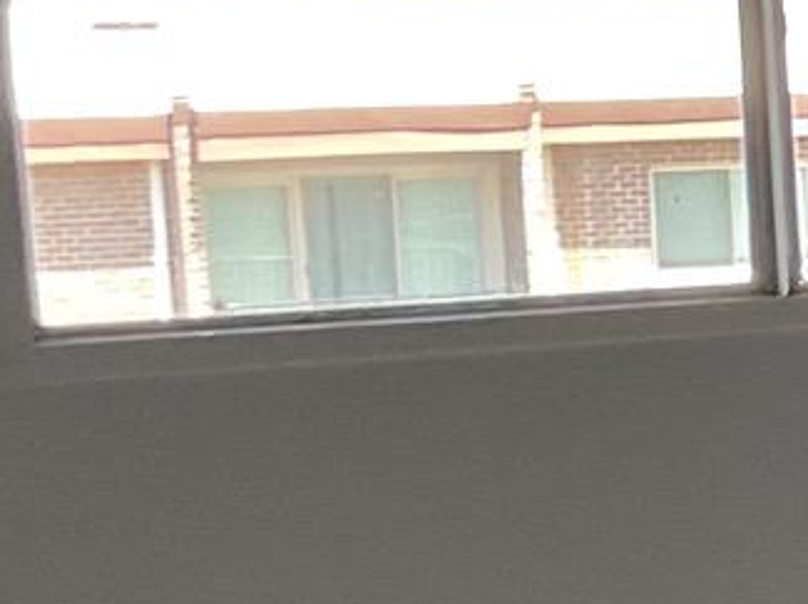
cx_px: 1546
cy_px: 656
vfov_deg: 8.0
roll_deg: +0.2
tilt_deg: -13.6
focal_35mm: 183
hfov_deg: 10.1
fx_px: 4267
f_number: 1.8
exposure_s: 1/120
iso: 50
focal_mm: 3
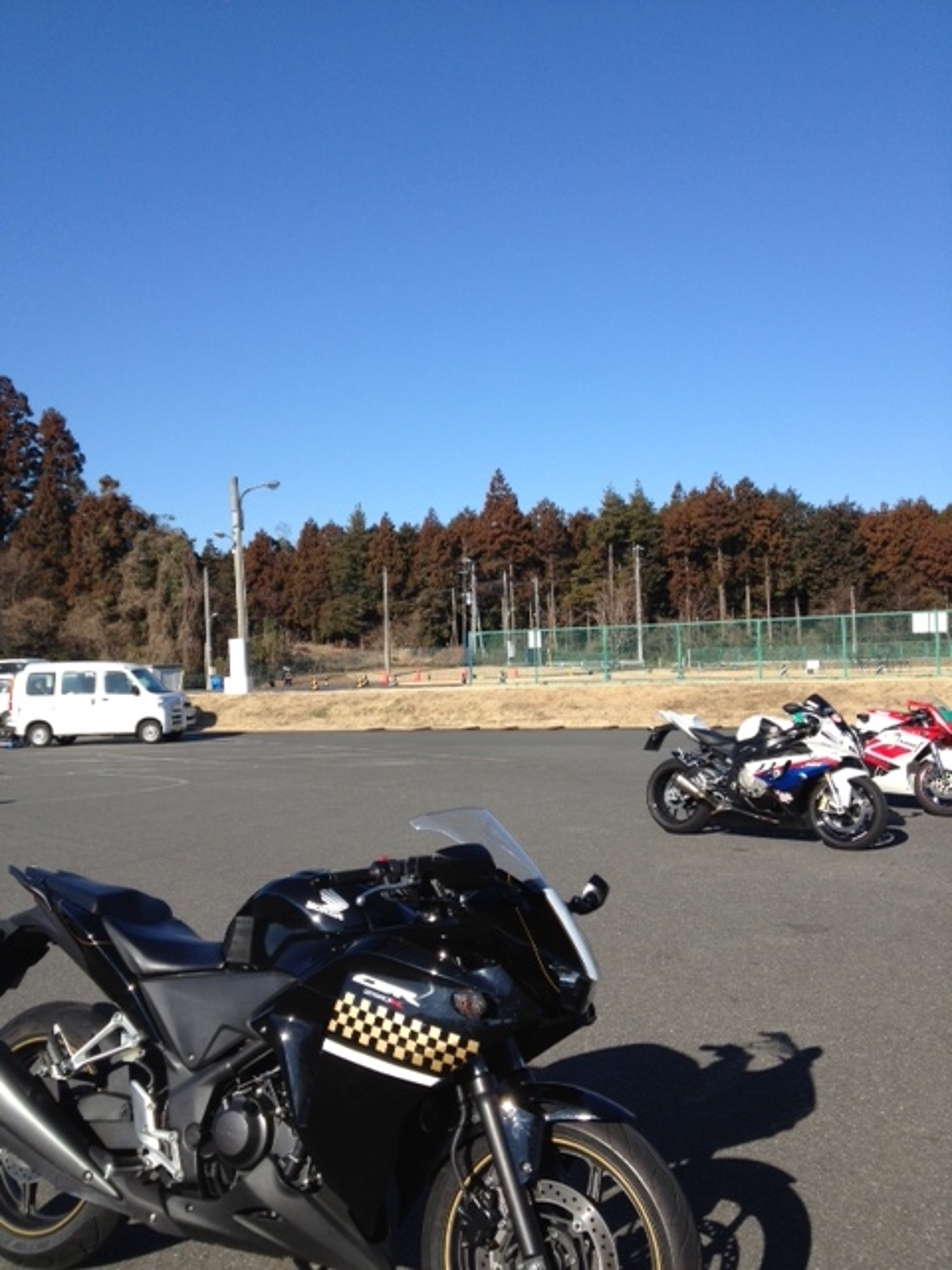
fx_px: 1283
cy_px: 635
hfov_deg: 40.7
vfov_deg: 52.6
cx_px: 476
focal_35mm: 35
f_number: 2.4
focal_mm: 4.28
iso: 64
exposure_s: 1/1381
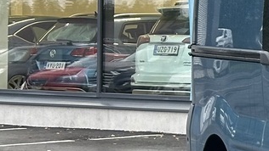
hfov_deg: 8.4
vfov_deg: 5.1
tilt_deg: -0.8
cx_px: 612
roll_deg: -1.3
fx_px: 1698
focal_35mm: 238
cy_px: 96
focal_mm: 6.86
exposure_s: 1/91
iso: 80
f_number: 1.78
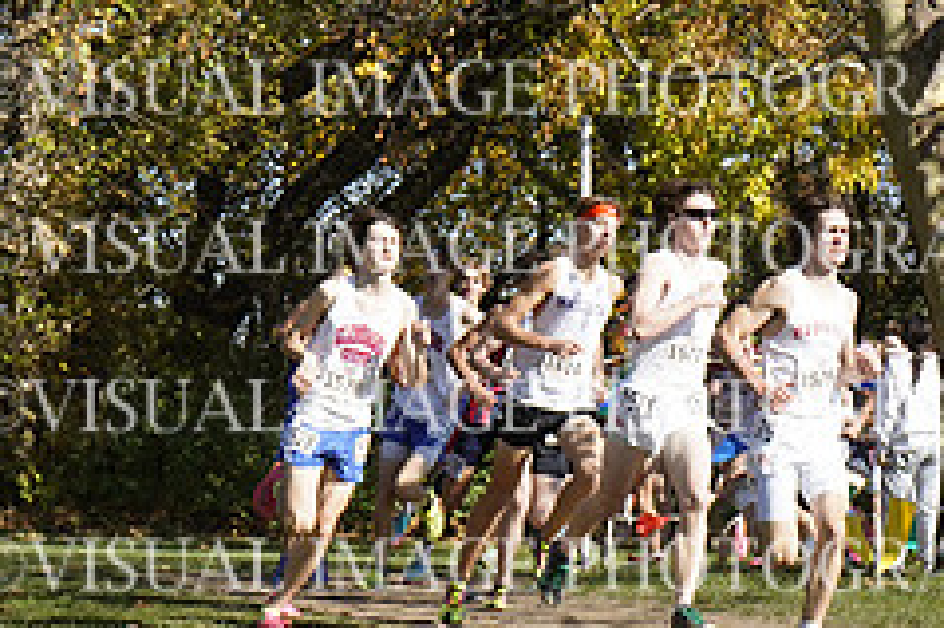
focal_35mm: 170
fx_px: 4455
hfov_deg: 12.1
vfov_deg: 8.1
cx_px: 541
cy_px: 326
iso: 1600
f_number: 8
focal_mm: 70
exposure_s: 1/2500
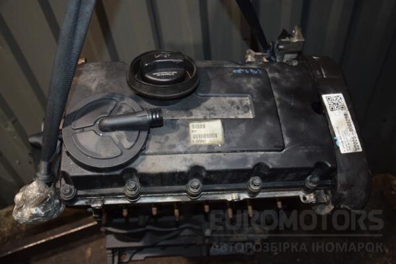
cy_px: 132
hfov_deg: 53.1
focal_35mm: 36
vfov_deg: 36.9
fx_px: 396
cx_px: 198
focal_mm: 24
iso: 800
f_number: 5
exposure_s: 1/60
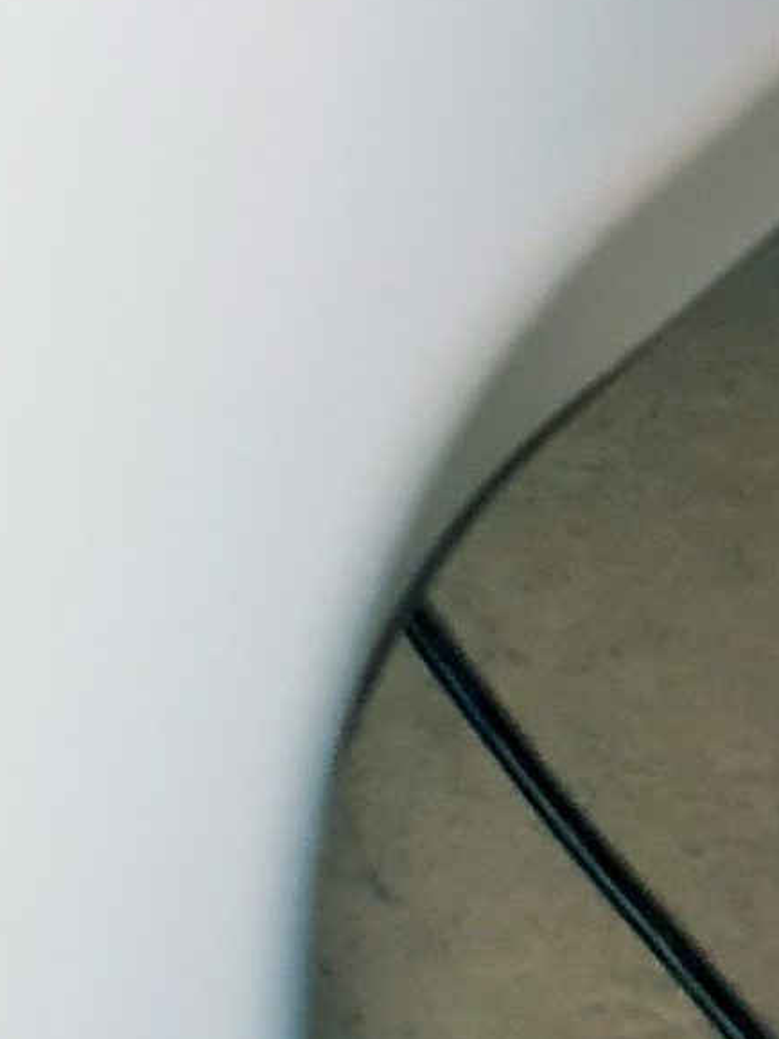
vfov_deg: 14.4
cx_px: -22
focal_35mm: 115
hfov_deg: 12.7
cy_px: -1003
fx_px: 3452
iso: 125
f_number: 2.4
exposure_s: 1/50
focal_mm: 4.3
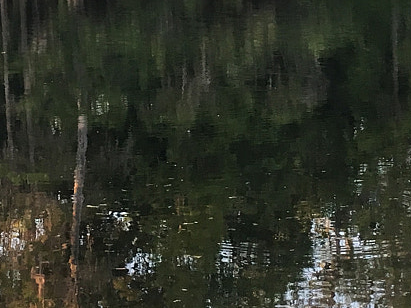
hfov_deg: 17.1
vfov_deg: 13.0
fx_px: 1341
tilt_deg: -3.8
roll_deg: +1.4
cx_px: 8
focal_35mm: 113
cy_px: 15
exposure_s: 1/30
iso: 32
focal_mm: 4.15
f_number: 2.2
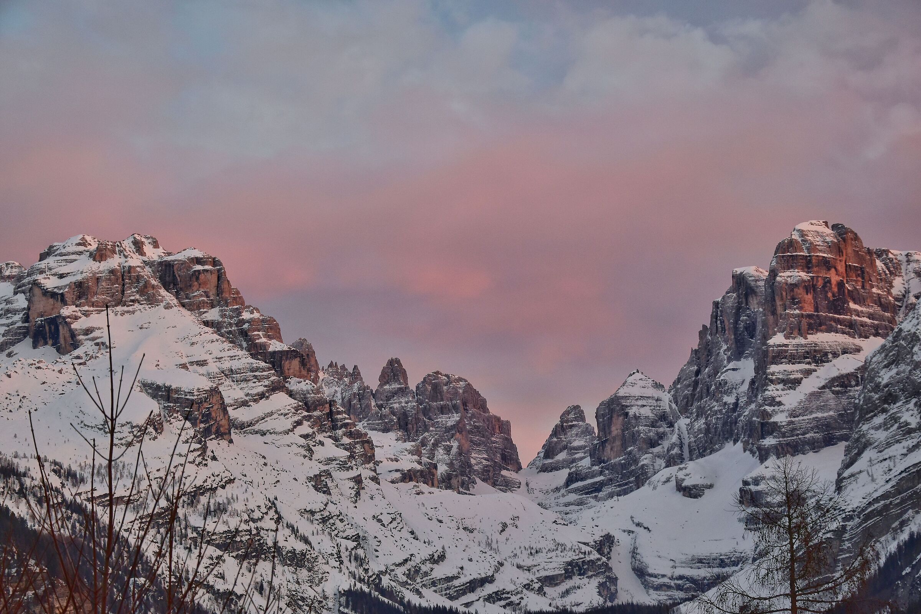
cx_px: 460
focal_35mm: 72
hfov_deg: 28.1
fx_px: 1842
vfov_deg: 18.9
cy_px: 307
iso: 400
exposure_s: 1/15
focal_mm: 48
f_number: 6.3
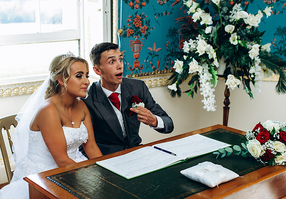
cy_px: 122
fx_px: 459
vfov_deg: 24.4
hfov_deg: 34.4
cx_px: 106
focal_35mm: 57
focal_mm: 35
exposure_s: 1/125
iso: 125
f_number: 2.5
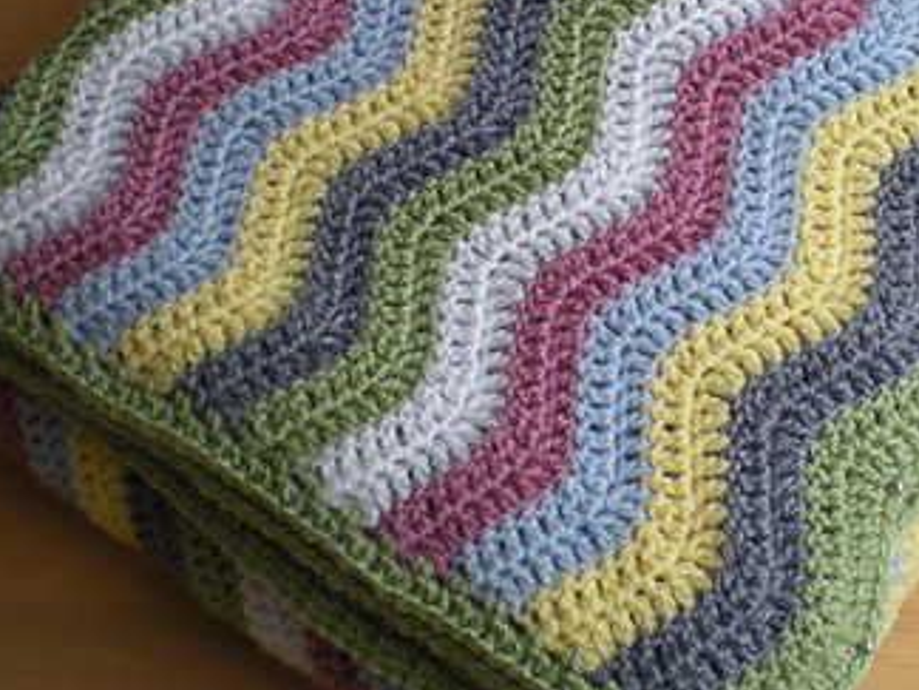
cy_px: 193
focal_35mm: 75
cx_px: 652
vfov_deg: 19.5
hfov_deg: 25.8
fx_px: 1991
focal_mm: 6.3
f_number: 3.1
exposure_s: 1/60.1
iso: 194
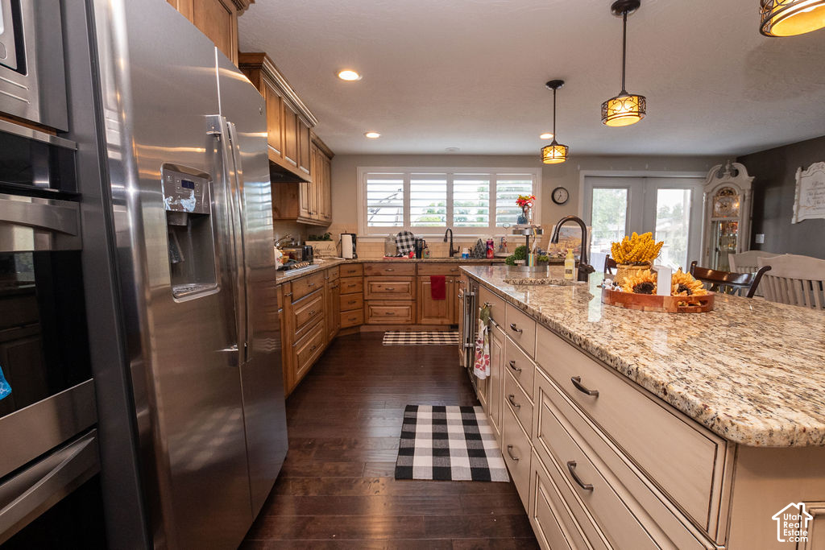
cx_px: 412
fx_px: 358
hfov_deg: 98.1
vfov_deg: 75.1
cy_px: 275
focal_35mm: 16
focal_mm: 10
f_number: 5
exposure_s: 1/160
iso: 1000
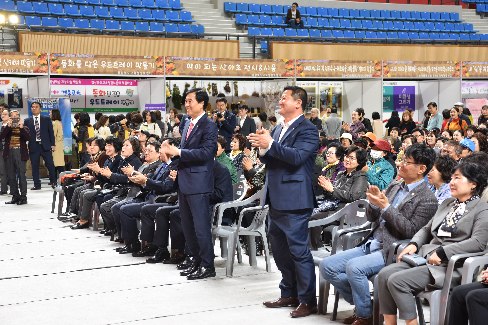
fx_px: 881
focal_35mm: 65
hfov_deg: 31.0
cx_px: 244
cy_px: 162
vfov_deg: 20.9
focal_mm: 65
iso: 400
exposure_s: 1/80
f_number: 4.5
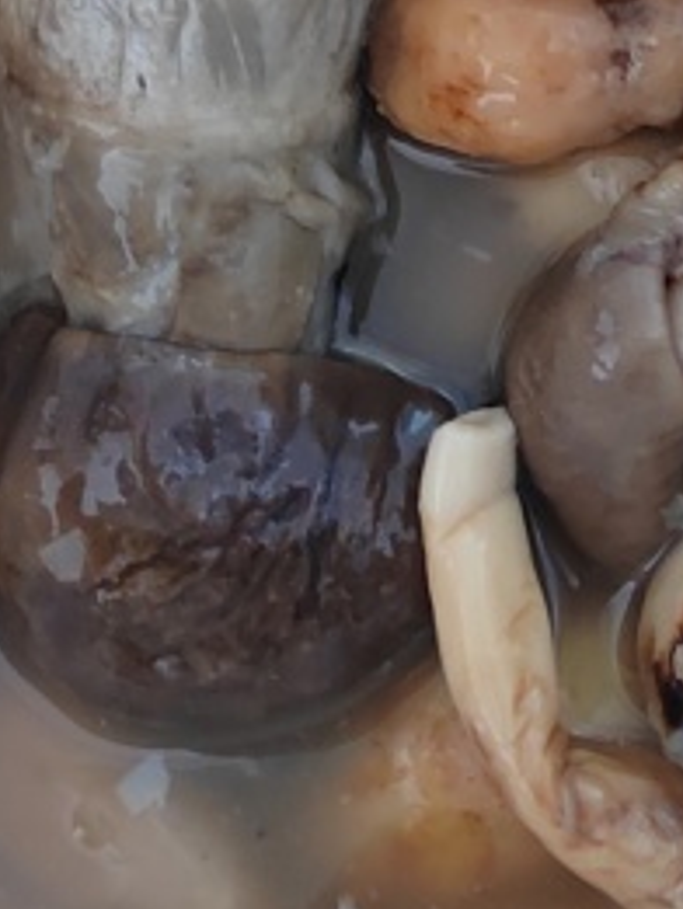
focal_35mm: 94
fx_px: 2471
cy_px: -597
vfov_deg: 17.8
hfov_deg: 15.0
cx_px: 882
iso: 2488
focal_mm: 5.52
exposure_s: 1/50
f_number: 1.9
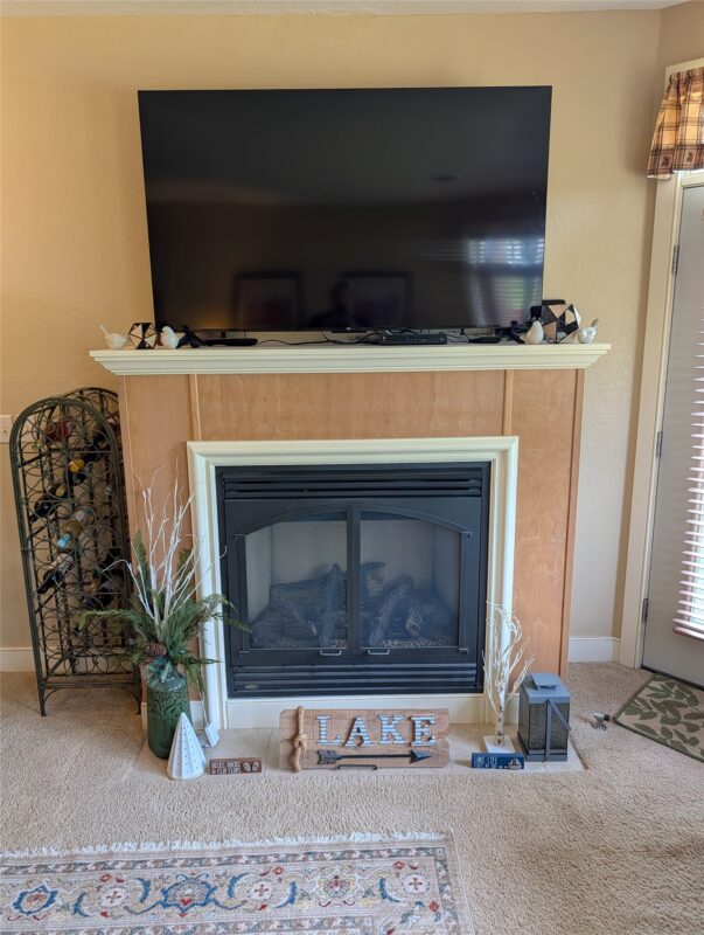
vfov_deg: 71.5
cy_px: 468
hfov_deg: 57.0
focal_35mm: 24
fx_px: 649
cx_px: 352
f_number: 1.68
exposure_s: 1/120
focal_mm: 6.9
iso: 216
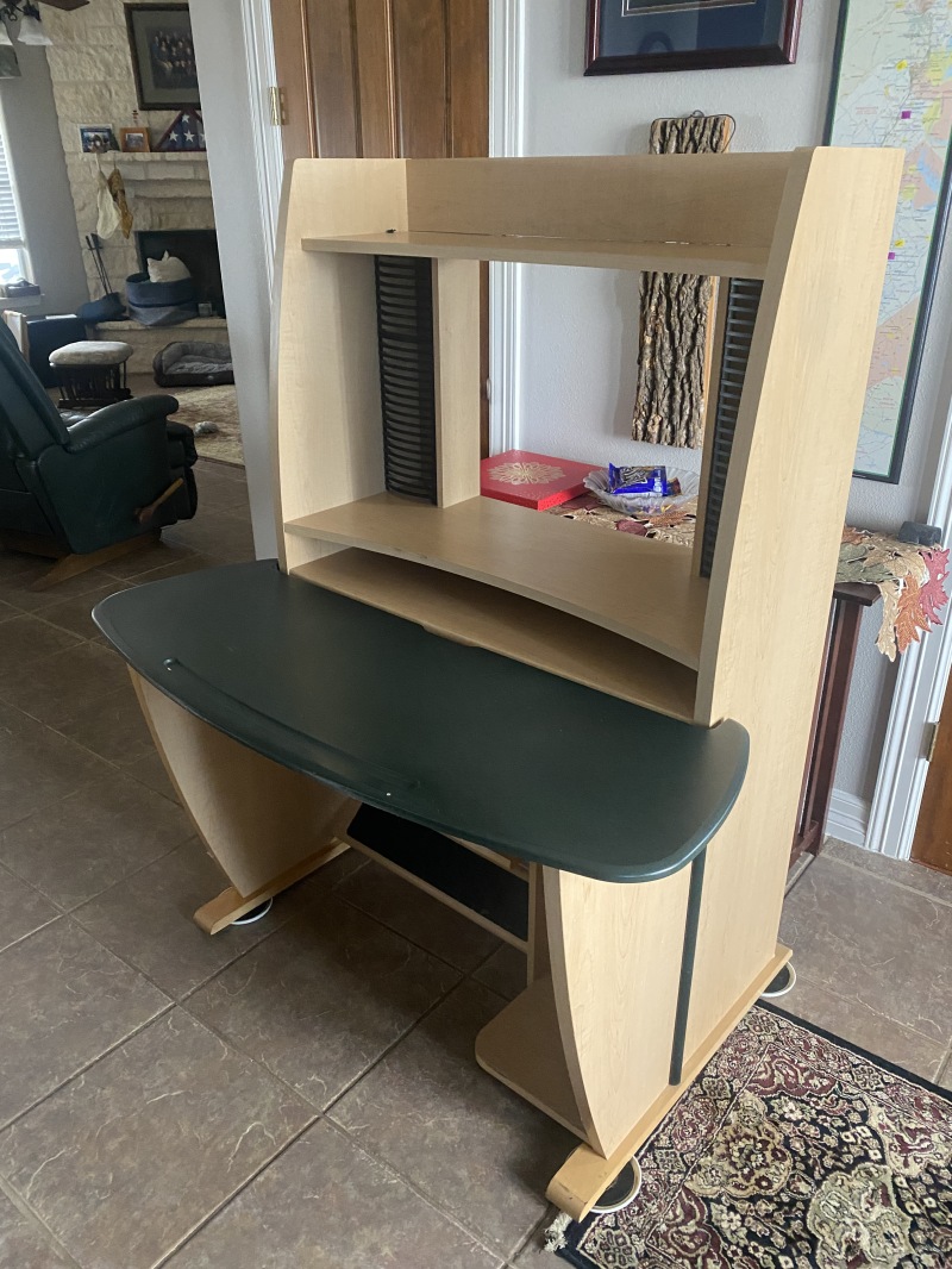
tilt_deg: -23.9
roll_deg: +0.6
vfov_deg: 67.3
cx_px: 476
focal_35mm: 26
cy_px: 634
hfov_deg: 53.1
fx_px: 953
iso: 400
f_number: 1.8
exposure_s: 1/60
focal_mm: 4.25
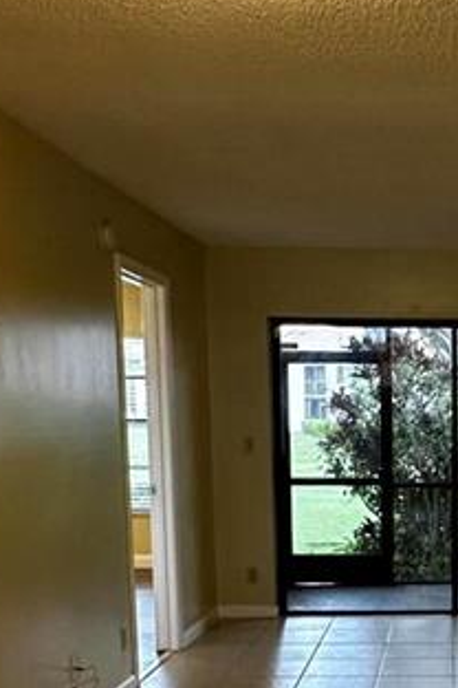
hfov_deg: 22.8
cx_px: 500
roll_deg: -0.4
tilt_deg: -8.4
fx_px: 1069
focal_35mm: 56
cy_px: 567
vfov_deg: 34.4
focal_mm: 2.22
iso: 320
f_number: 2.2
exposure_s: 1/60
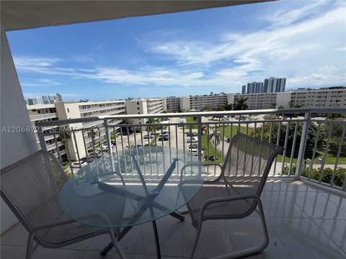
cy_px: 130
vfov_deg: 85.7
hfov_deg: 102.1
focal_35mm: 14
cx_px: 173
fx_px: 140
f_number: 2.2
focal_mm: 2.22
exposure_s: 1/1189
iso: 20
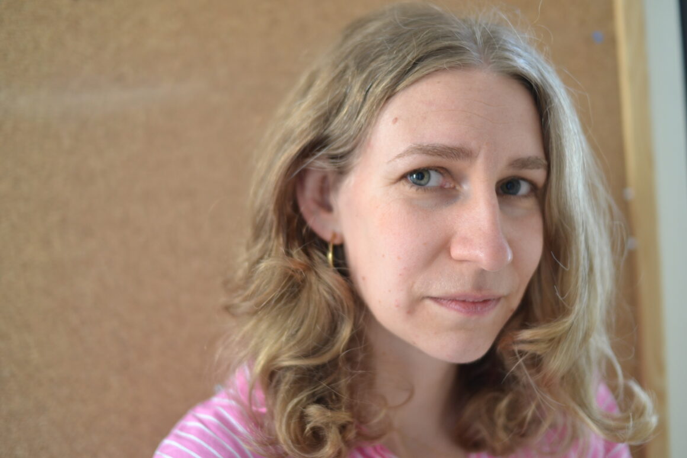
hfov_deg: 43.6
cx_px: 344
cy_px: 229
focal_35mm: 45
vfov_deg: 29.9
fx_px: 859
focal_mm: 30
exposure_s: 1/60
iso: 400
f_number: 1.8
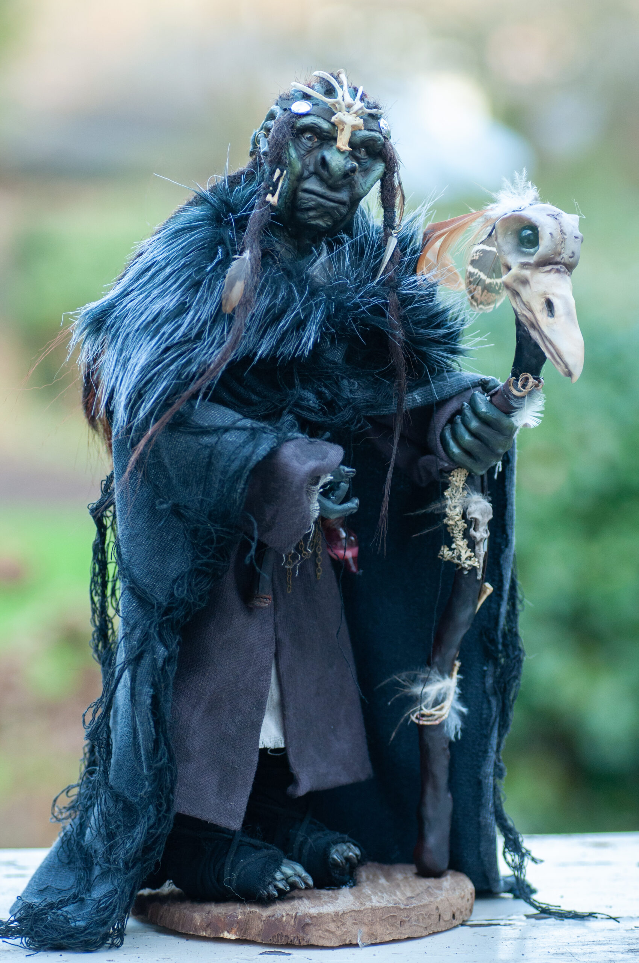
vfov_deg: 15.2
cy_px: 482
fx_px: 3604
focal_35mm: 135
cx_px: 320
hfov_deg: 10.1
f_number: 4.5
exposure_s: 1/250
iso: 500
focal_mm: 90
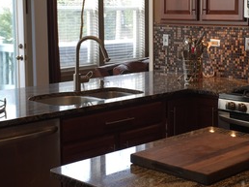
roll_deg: -0.3
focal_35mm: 72
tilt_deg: -5.5
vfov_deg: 20.4
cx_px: 157
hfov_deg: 27.0
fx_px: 517
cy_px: 71
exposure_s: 1/60
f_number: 2.2
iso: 32
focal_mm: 4.15
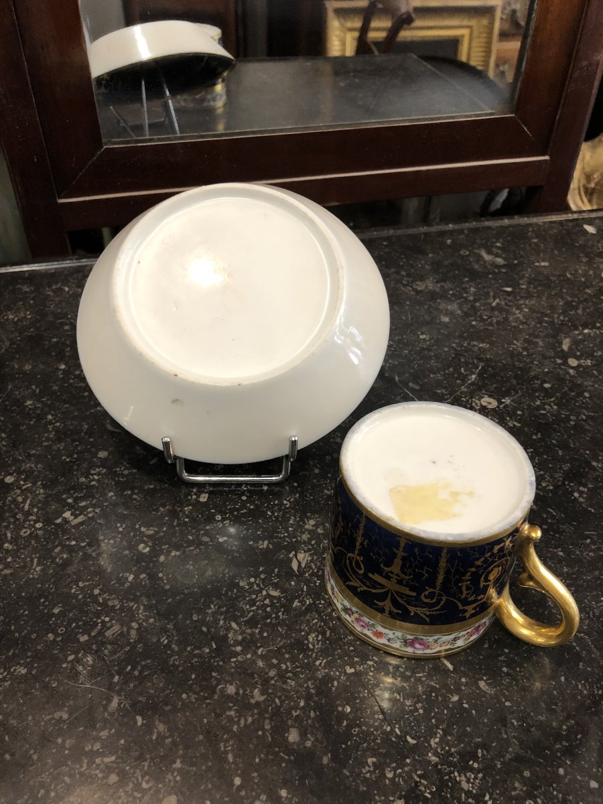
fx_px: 650
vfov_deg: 63.4
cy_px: 402
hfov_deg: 49.7
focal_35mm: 28
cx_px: 302
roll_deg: -0.6
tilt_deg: -39.9
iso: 64
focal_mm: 4
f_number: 1.8
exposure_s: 1/17
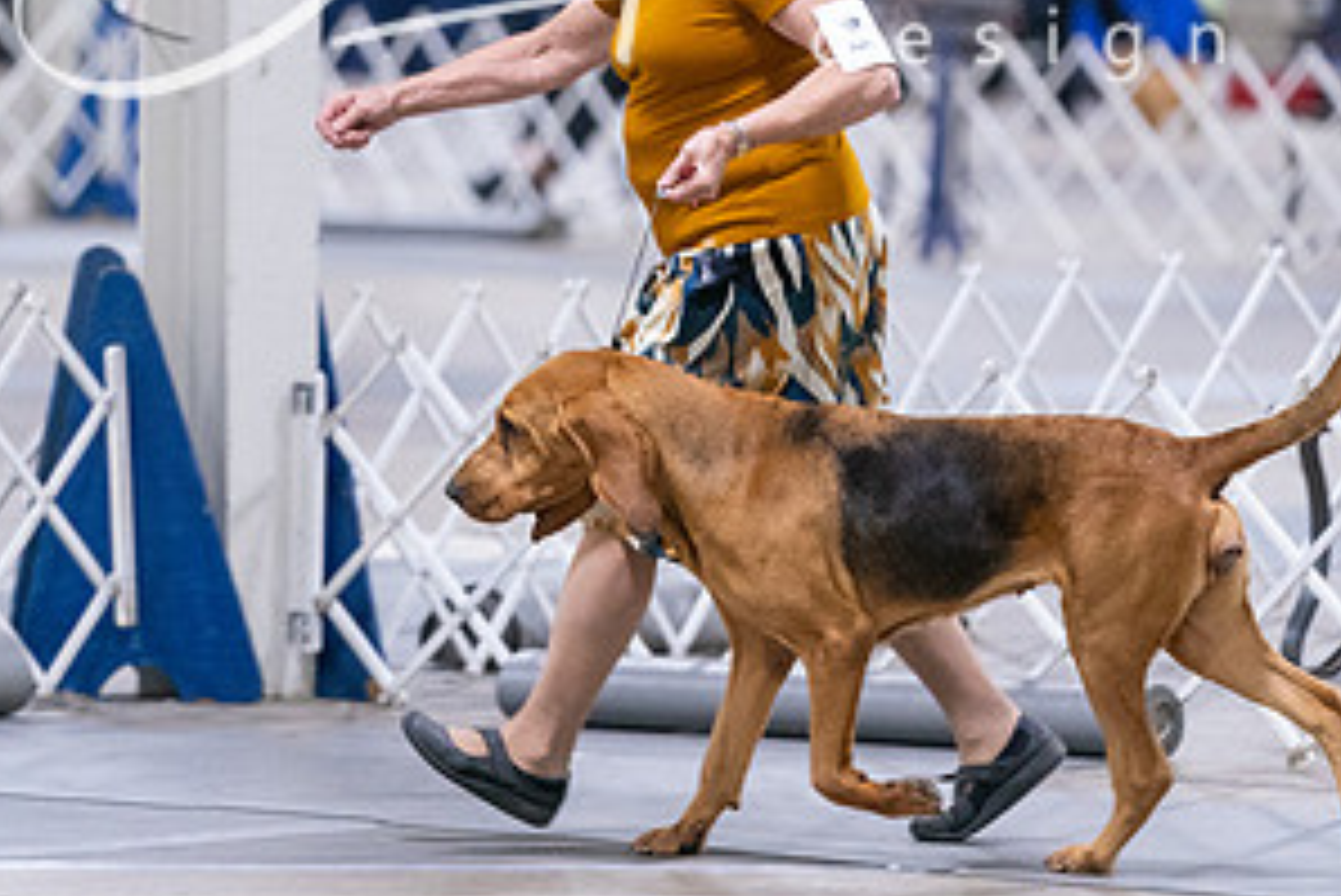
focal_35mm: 358
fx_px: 13341
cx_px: 666
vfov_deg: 3.8
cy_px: 178
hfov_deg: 5.8
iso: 6400
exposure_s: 1/250
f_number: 2.8
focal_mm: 184
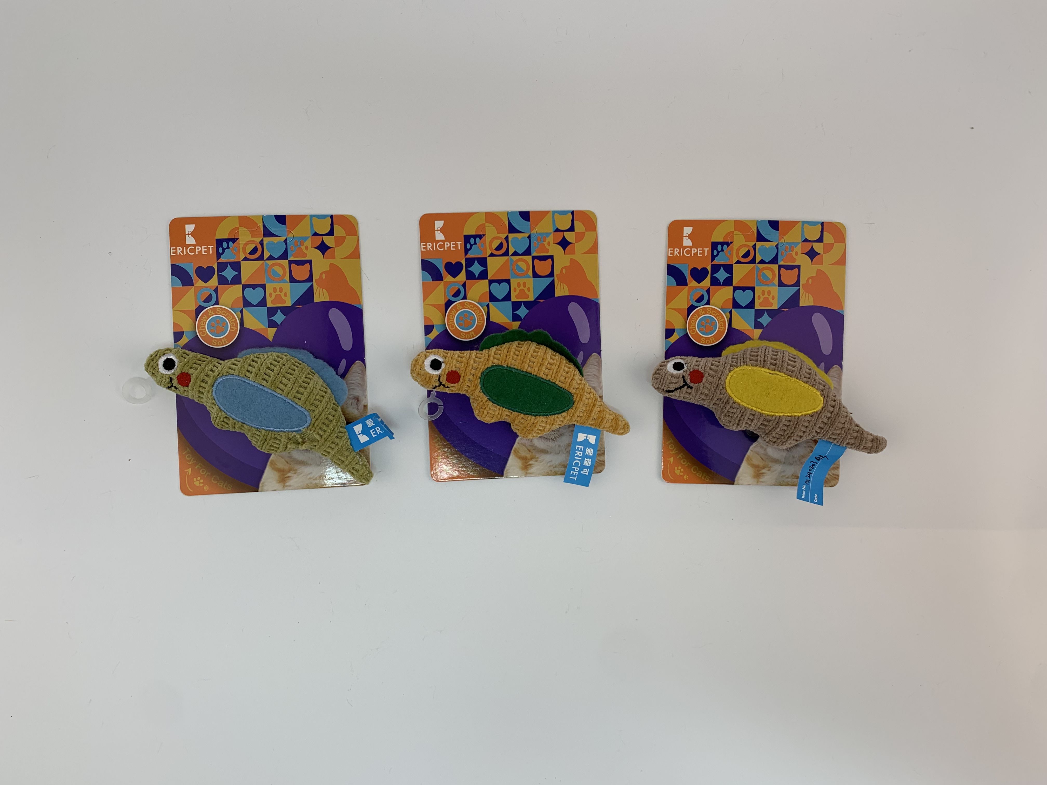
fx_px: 786
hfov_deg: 67.3
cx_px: 524
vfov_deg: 53.1
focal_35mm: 26
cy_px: 392
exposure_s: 1/199
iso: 25
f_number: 1.8
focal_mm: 4.25
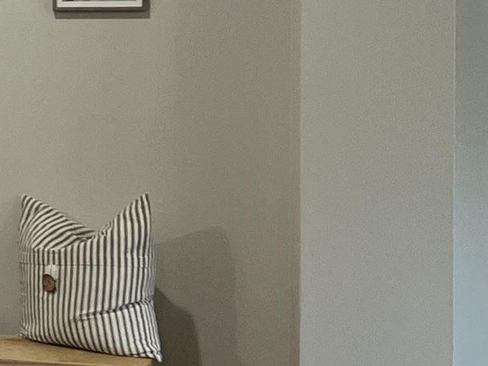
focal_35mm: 132
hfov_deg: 12.4
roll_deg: +0.8
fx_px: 1861
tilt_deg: -2.7
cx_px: -602
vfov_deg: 11.2
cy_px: 31
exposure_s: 1/120
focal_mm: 5.7
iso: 100
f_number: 1.5
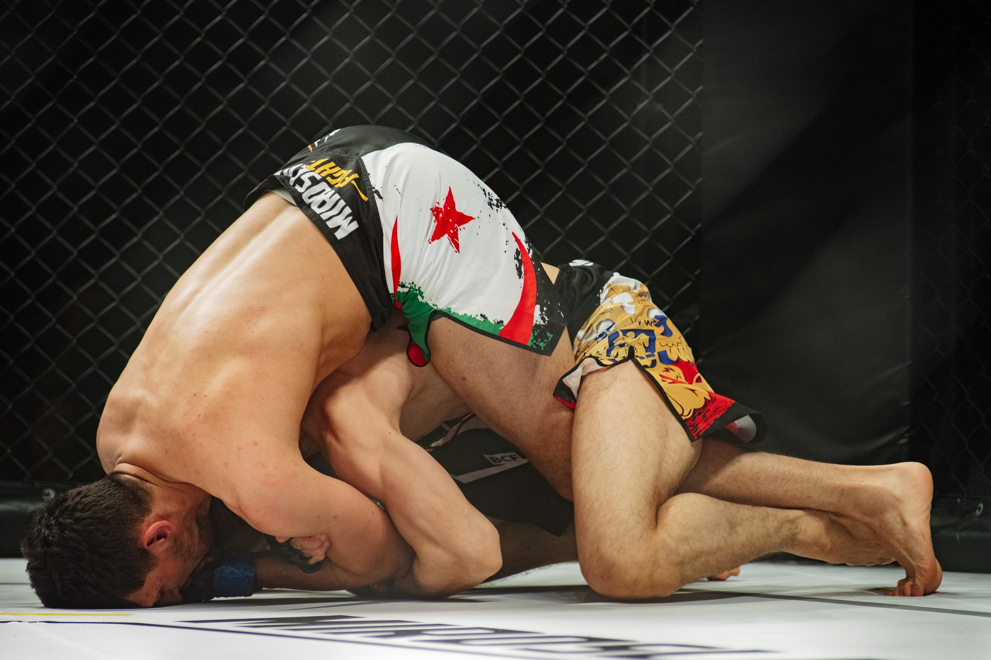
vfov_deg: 8.3
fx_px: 4538
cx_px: 510
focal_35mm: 165
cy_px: 320
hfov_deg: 12.5
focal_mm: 160
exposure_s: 1/640
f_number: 4
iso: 2000
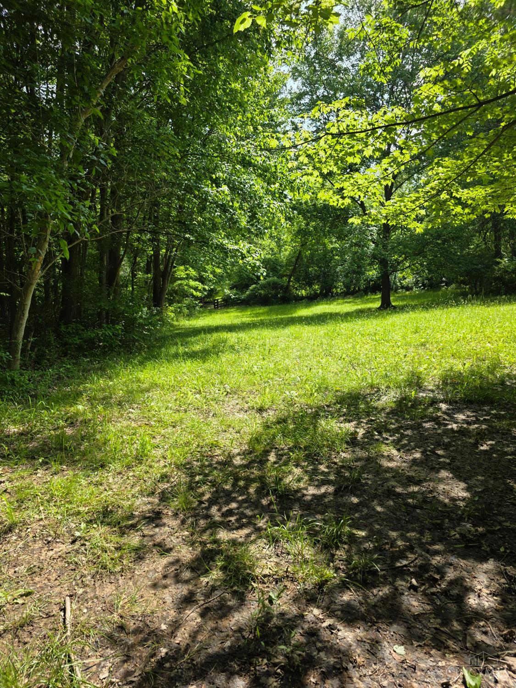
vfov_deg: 73.9
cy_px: 344
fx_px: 457
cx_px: 258
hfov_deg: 58.9
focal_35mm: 23
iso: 80
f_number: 1.7
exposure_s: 1/1654
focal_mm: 6.3
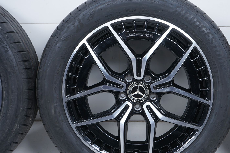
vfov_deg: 22.9
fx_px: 377
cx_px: 139
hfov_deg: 33.8
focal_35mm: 59
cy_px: 88
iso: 250
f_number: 7.1
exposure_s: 1/125
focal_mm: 43
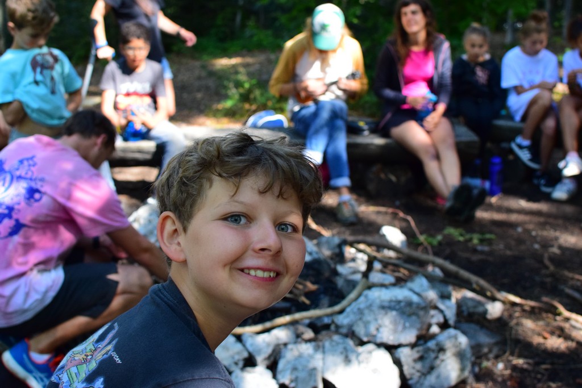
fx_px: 849
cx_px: 291
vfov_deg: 25.8
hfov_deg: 37.8
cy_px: 194
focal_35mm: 52
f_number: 5
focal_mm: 35
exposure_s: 1/500
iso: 1600
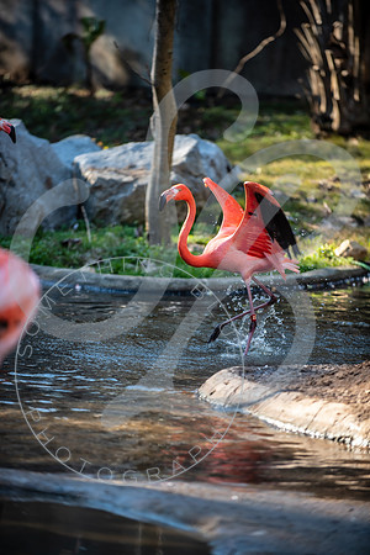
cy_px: 278
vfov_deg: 10.8
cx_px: 185
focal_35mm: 190
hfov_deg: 7.2
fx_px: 2929
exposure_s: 1/400
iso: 200
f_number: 2.8
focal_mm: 190
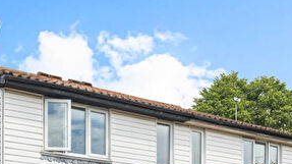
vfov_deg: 15.9
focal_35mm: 70
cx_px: 49
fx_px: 544
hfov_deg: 29.2
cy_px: 235
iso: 320
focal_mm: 27.5
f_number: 7.1
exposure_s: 1/200
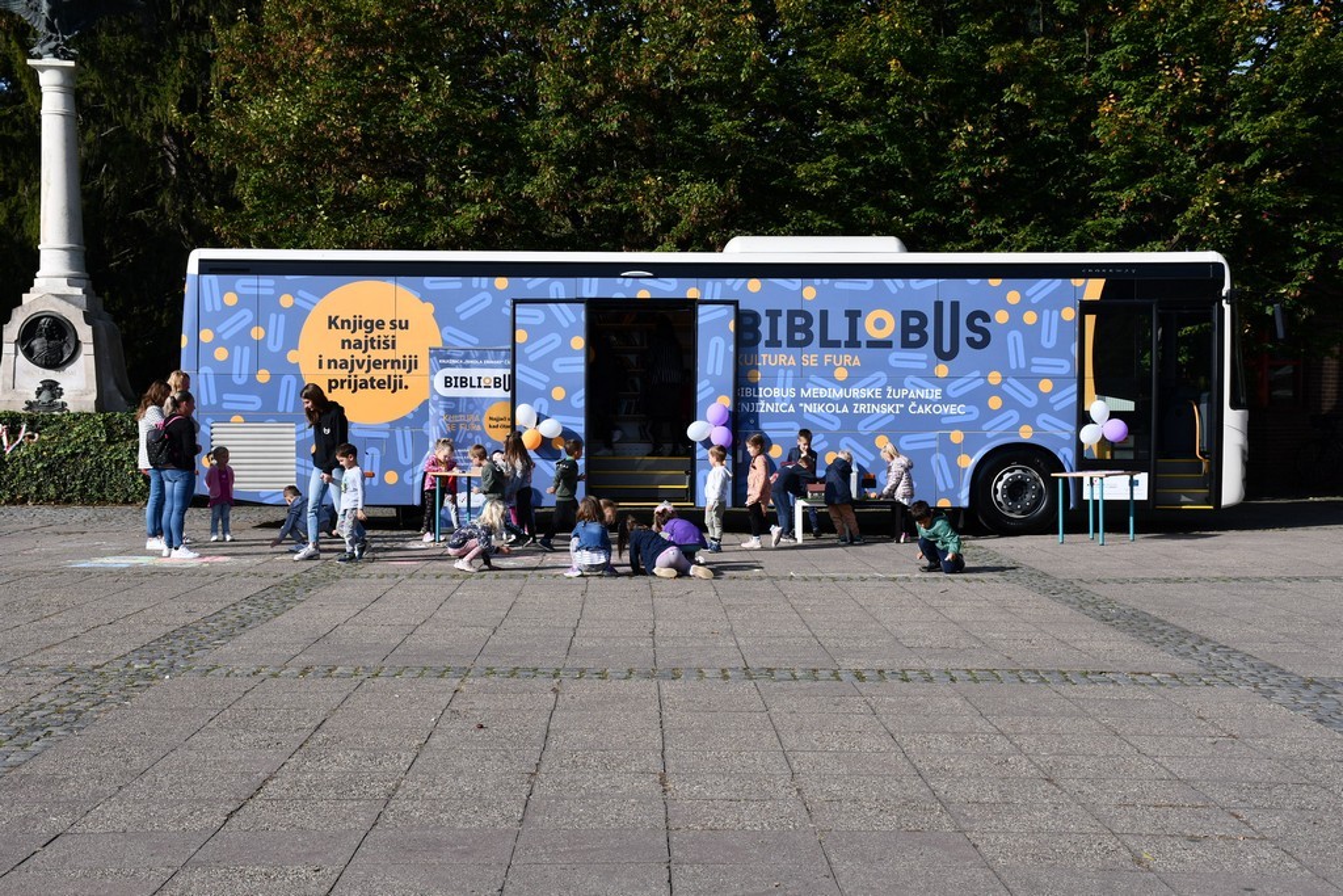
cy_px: 448
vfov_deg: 26.5
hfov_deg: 38.9
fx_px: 1903
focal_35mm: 51
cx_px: 672
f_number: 8
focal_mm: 34
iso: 100
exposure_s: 1/250
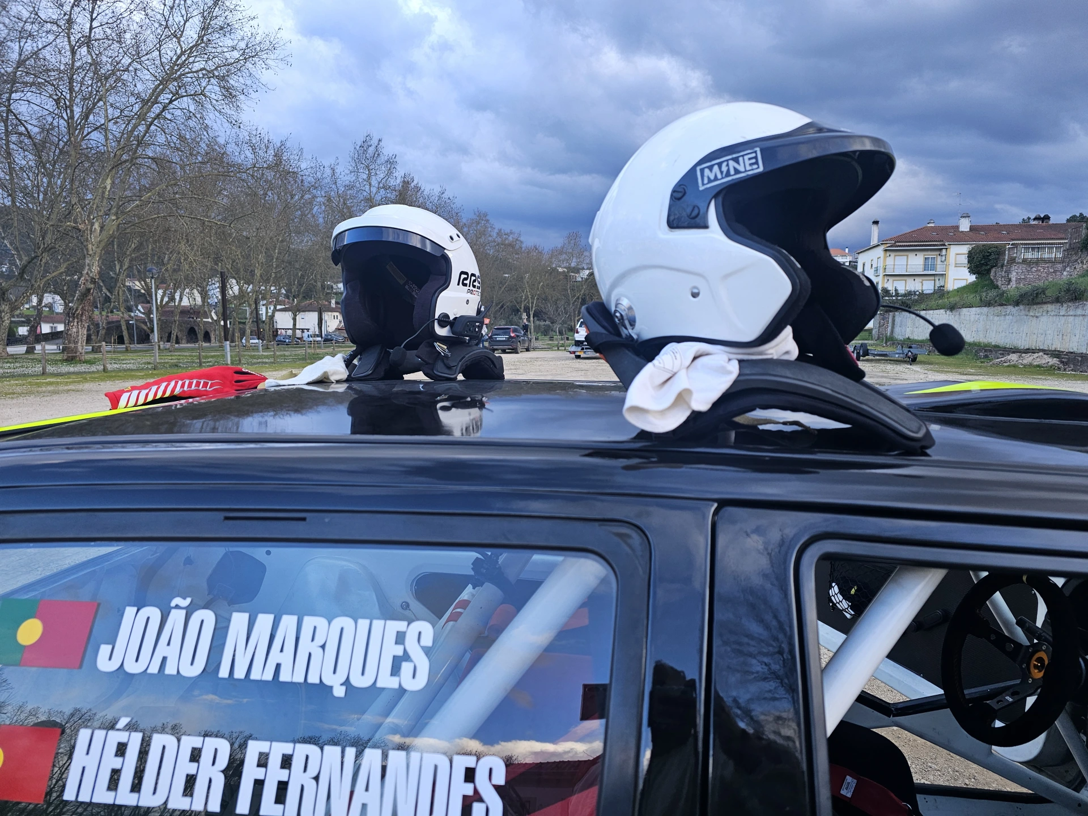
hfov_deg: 73.9
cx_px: 544
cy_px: 408
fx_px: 723
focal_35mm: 23
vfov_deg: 58.9
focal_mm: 6.3
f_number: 1.7
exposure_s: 1/207
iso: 64
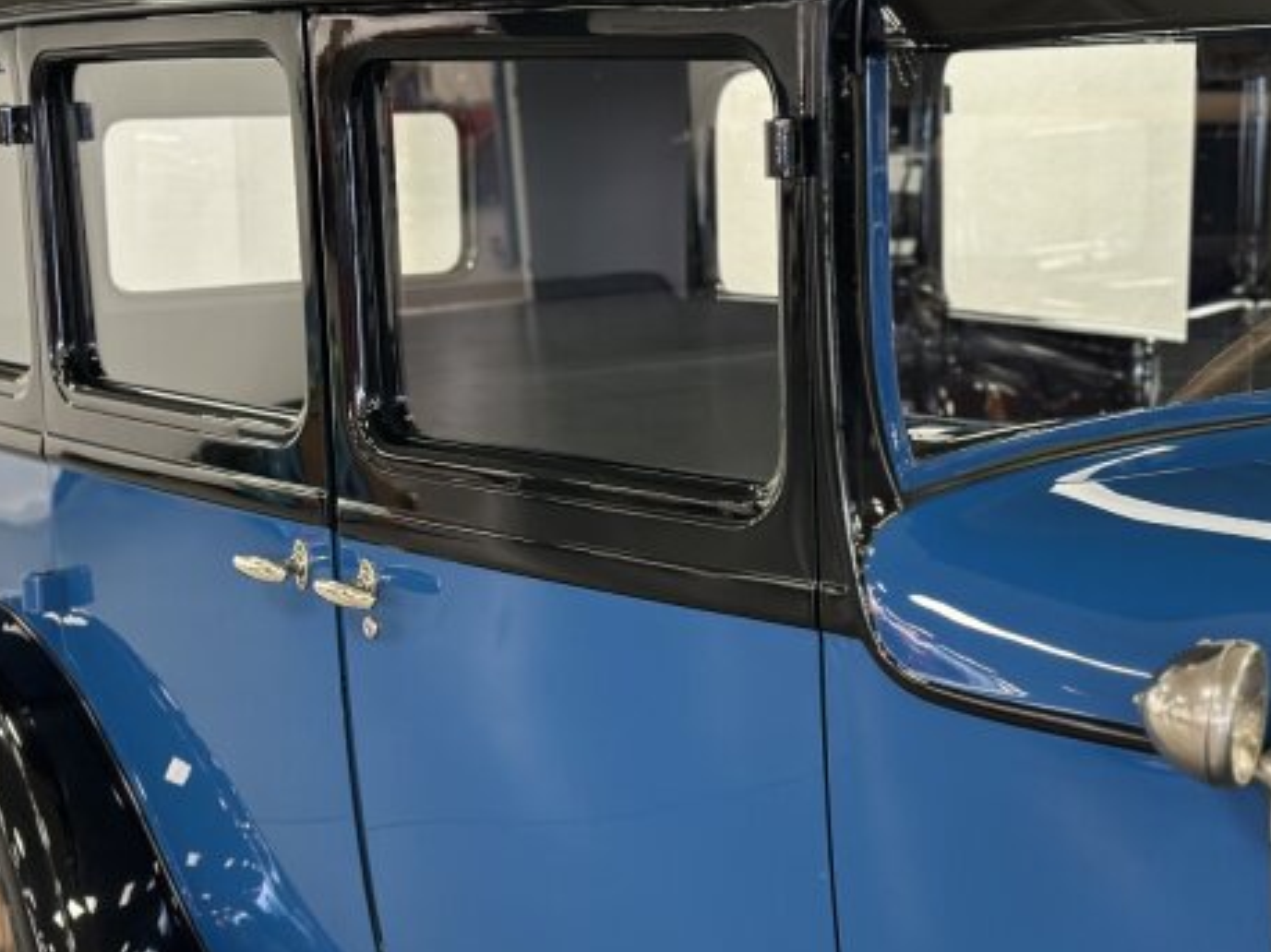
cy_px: 429
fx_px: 2459
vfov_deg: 21.9
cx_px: 590
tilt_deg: -7.1
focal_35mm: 67
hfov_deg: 29.0
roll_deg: +1.7
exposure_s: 1/50
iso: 200
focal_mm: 6.86
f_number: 1.78
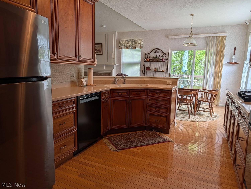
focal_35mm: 24
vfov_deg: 56.9
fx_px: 174
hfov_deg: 71.5
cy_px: 94
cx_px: 126
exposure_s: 1/415
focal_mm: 6.9
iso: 21
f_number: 1.68
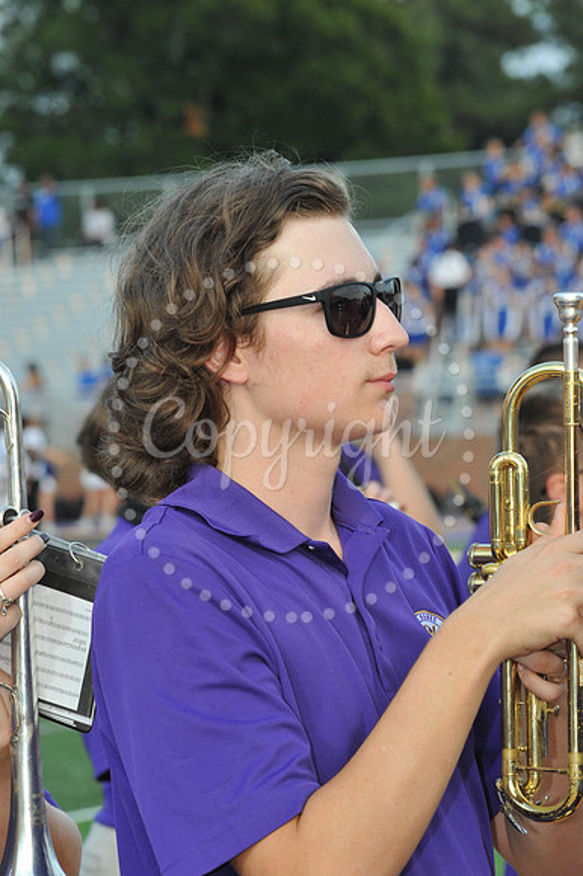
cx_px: 292
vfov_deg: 13.3
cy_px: 438
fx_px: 3769
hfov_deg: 8.8
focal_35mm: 155
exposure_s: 1/250
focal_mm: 155
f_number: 13
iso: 1600
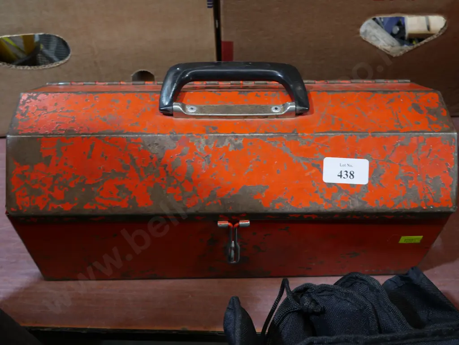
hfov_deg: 46.8
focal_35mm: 40
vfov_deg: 36.0
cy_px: 172
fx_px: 531
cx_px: 230
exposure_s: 1/60
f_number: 4.4
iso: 500
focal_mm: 20
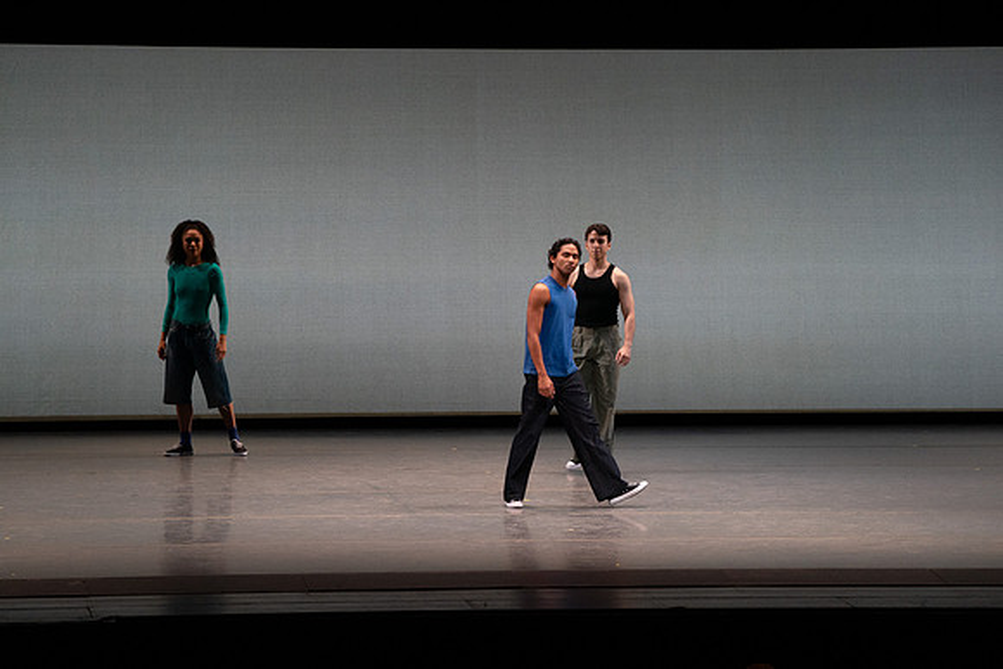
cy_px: 334
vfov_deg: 6.7
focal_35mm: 206
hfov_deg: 10.0
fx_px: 5740
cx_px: 502
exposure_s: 1/400
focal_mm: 206
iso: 5000
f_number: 9
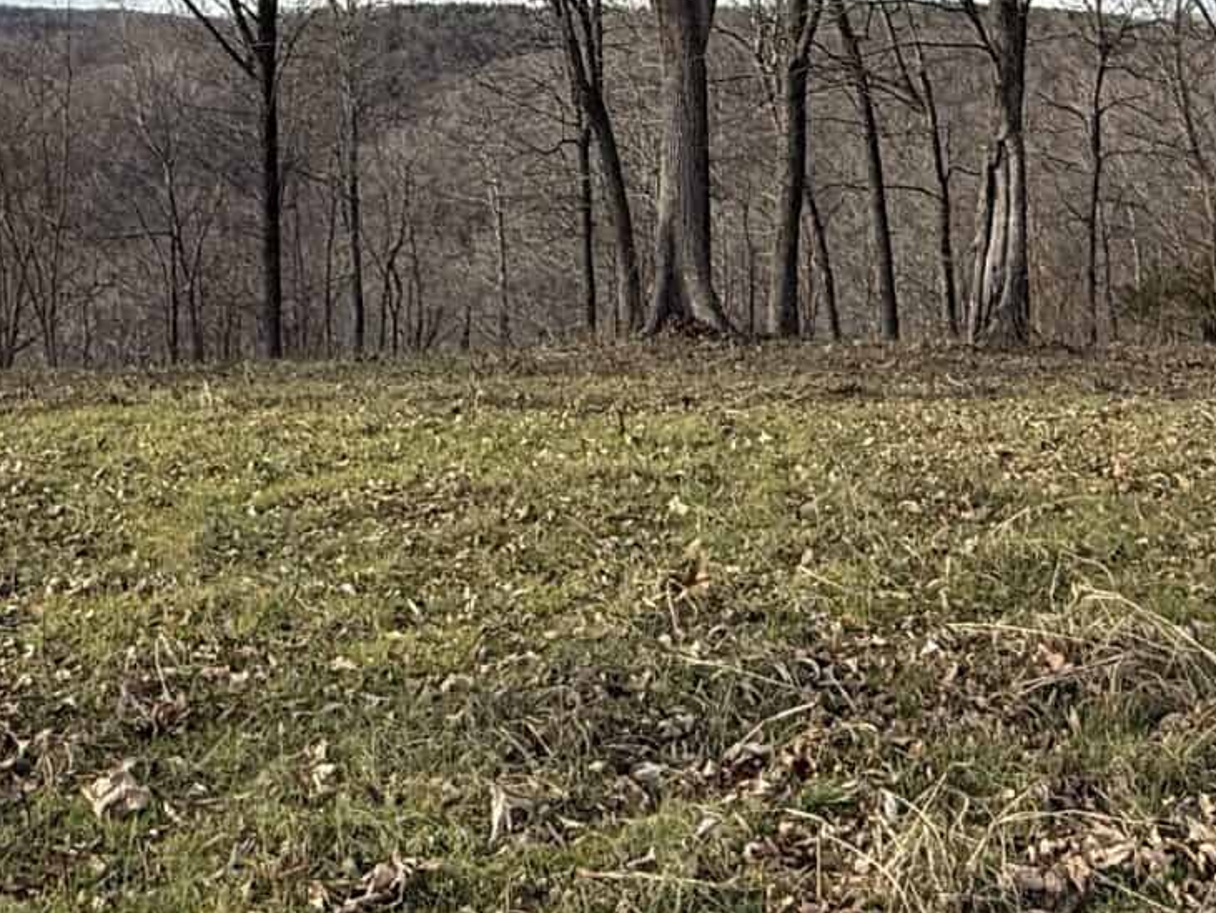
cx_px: 655
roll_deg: -1.4
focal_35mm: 49
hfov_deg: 38.9
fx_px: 1722
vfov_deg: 28.5
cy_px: 80
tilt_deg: -0.3
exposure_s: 1/853
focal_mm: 2.22
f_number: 2.2
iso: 50
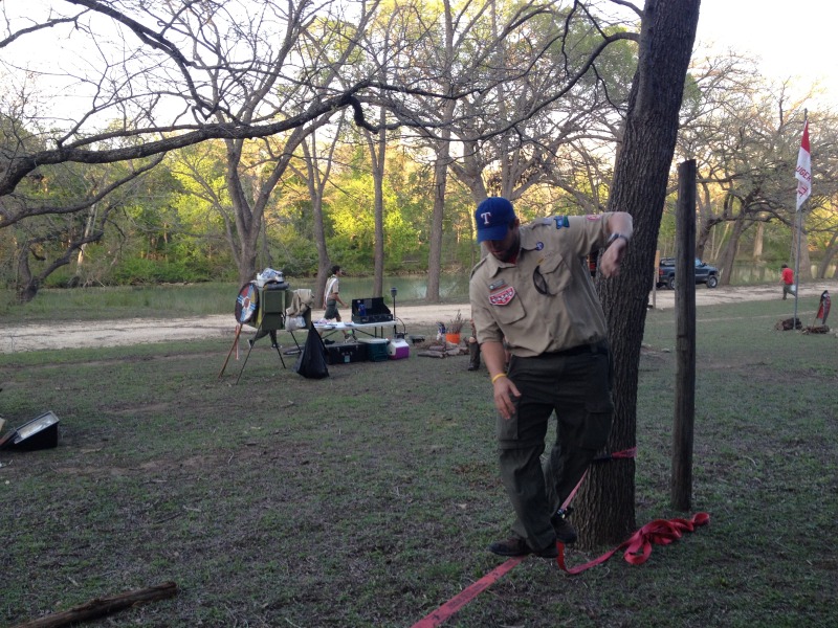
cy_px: 314
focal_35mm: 35
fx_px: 847
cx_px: 419
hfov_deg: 52.6
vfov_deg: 40.7
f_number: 2.4
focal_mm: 4.28
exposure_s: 1/120
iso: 64
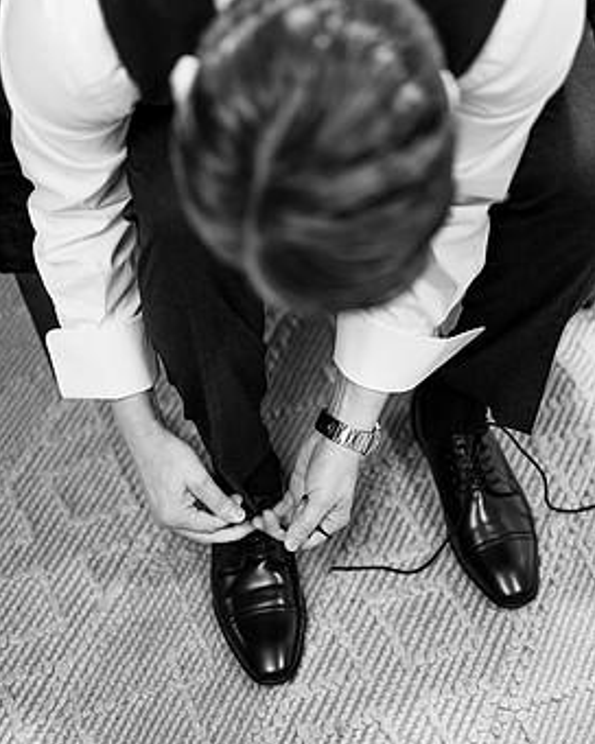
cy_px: 387
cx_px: 270
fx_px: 1365
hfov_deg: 24.6
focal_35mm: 62
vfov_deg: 30.5
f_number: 1.8
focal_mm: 50
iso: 1250
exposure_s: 1/125
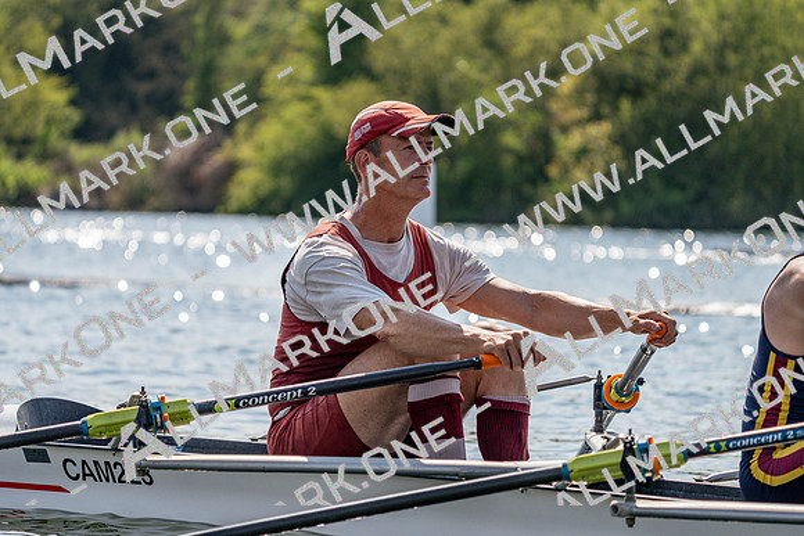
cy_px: 268
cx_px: 402
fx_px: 4468
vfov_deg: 6.9
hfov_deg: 10.3
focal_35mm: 200
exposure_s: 1/1600
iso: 200
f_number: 5.6
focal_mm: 200
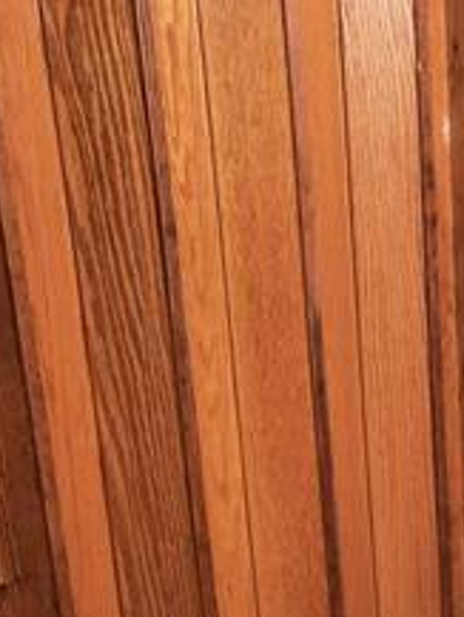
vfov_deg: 23.7
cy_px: 808
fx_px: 1286
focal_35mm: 72
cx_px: 535
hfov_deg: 19.4
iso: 100
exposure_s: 1/60
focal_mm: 4.3
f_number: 1.5
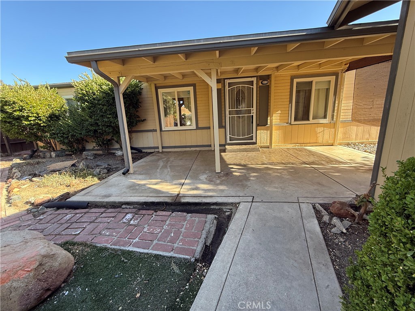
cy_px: 156
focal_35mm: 14
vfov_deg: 85.7
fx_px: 168
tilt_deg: -13.7
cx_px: 208
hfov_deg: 102.1
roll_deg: +3.5
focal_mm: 2.22
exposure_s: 1/152
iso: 50
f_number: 2.2
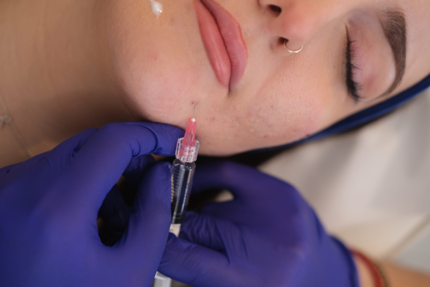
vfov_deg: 25.5
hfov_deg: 37.5
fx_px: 633
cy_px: 144
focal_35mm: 53
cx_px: 215
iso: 200
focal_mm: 35
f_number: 2.8
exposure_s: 1/52
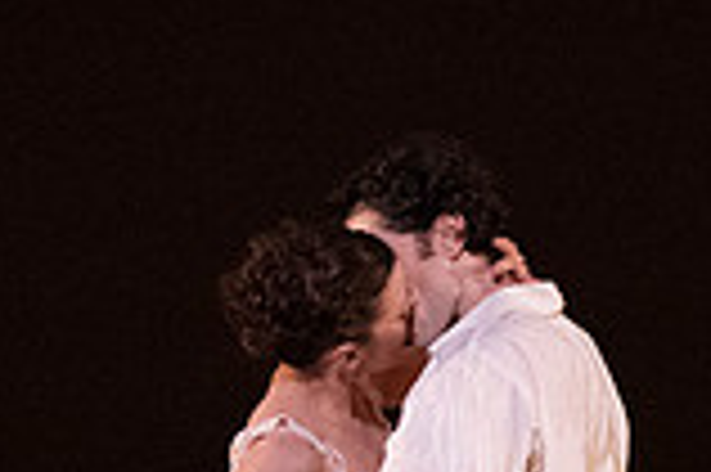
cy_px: 820
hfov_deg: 1.4
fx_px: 28311
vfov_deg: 1.0
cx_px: 378
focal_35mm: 1435
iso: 20000
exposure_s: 1/400
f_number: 7.1
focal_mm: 391
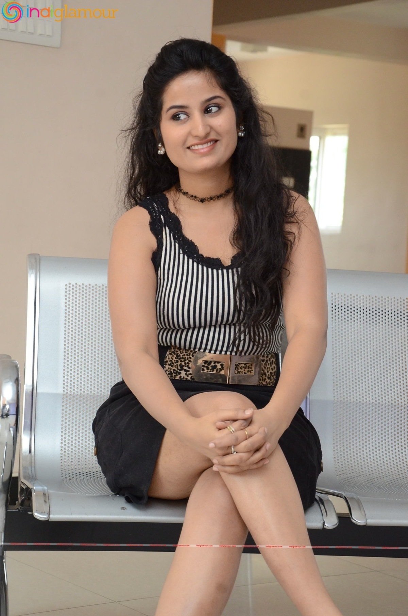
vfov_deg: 22.0
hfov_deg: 14.6
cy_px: 308
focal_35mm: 93
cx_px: 204
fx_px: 1588
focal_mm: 62
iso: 2000
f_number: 5.6
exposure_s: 1/125
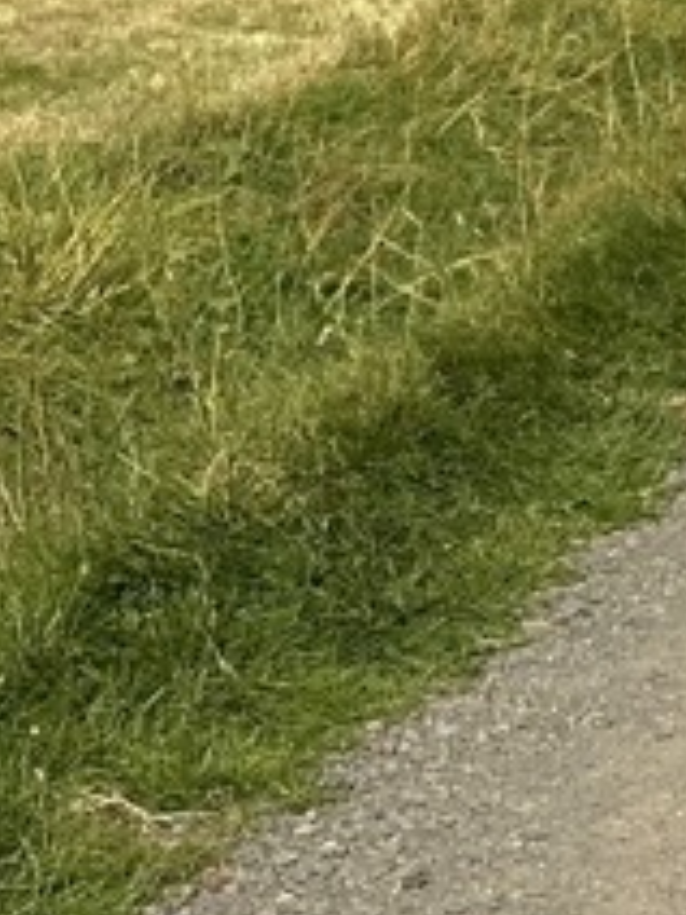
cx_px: 1286
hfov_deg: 9.7
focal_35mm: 145
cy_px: -747
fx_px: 3831
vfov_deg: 12.4
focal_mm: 6.86
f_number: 1.78
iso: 80
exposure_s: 1/4348
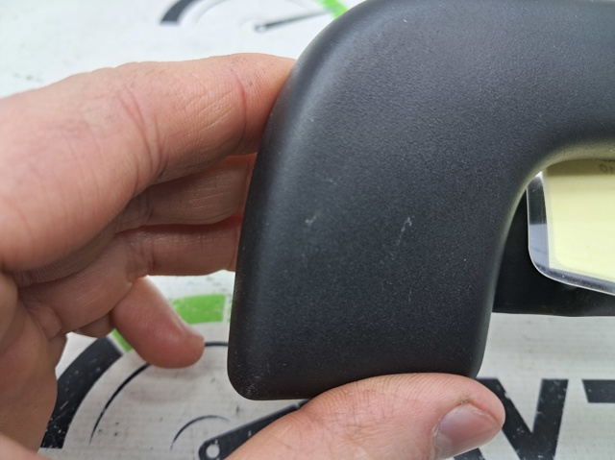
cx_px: 308
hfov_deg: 65.4
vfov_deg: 51.3
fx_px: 479
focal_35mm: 27
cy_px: 230
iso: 64
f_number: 1.8
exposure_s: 1/60
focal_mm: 4
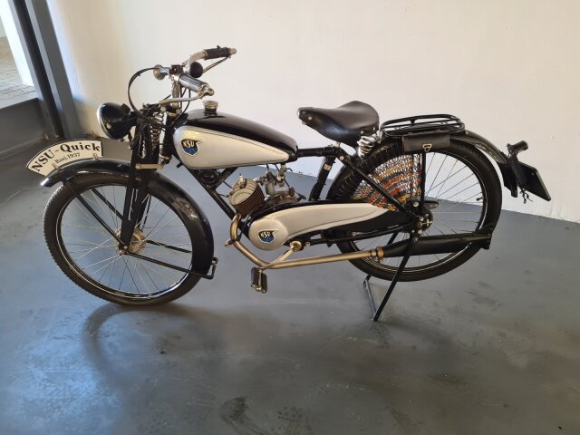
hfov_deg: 67.3
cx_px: 290
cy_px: 218
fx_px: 436
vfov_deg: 53.1
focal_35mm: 26
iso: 320
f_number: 1.8
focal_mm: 5.4
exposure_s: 1/50
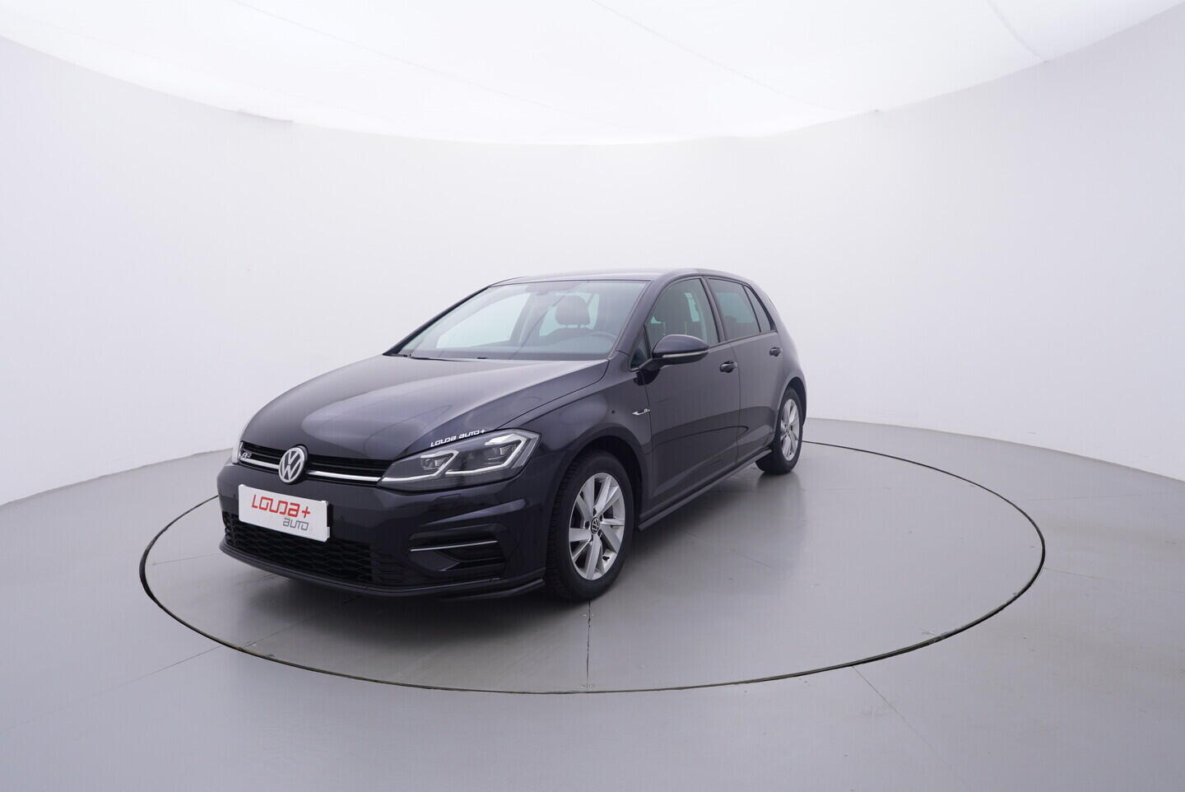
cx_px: 592
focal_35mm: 22
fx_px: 741
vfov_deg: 56.2
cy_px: 396
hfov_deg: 77.3
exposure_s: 1/80
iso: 200
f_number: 5
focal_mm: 15
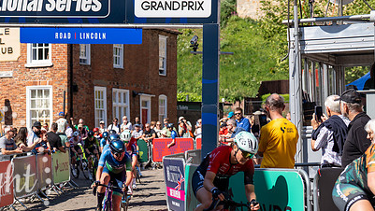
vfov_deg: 11.4
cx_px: 108
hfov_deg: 20.1
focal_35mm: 106
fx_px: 1055
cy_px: 135
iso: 100
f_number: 4
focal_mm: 70
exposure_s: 1/1250
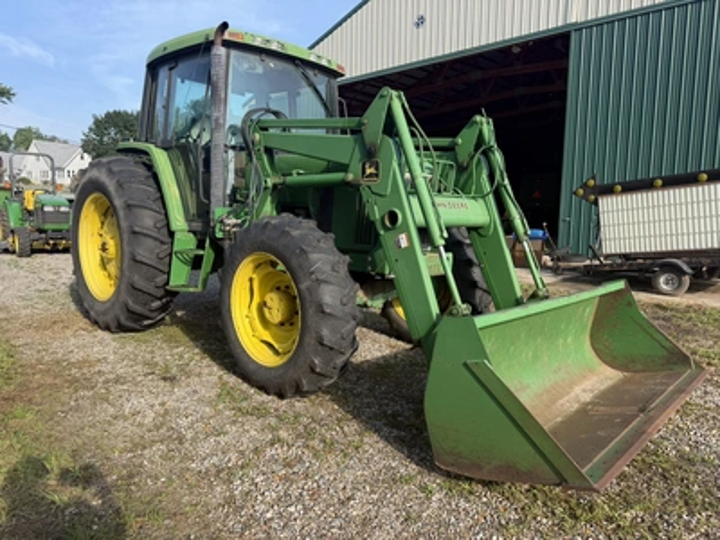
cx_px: 360
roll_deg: -1.6
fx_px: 499
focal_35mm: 24
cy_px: 270
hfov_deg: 71.6
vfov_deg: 56.8
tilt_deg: -3.0
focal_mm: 6.76
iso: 80
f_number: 1.78
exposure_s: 1/1464
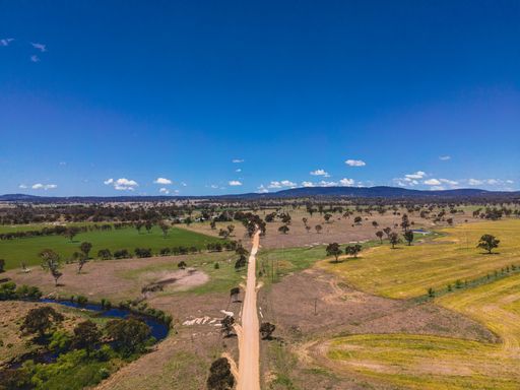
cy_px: 195
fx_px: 361
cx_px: 260
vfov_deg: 56.8
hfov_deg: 71.6
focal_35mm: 24
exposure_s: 1/1000
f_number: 2.8
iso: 100
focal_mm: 4.5
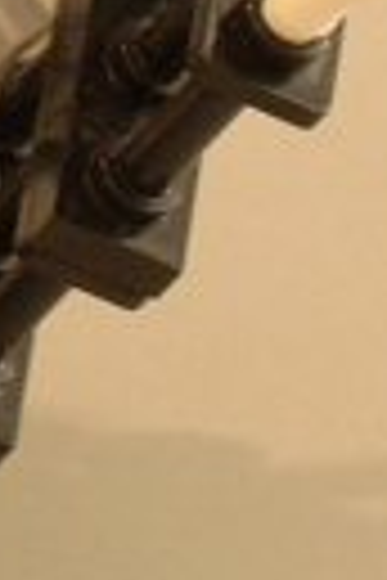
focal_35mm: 730
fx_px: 11770
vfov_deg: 2.8
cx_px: -860
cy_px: -674
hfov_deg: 1.9
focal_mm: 18.6
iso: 200
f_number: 5.2
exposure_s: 1/7
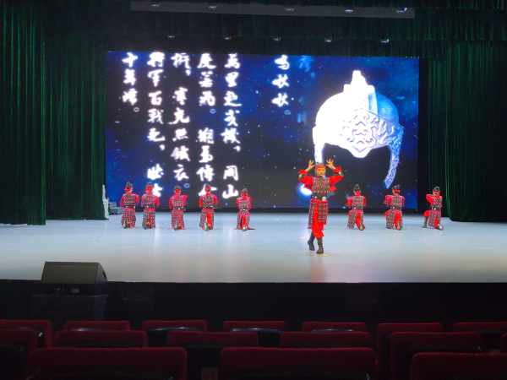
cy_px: 190
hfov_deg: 54.0
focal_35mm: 34
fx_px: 498
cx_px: 254
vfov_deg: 41.8
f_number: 1.9
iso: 728
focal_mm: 5.52
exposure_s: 1/50
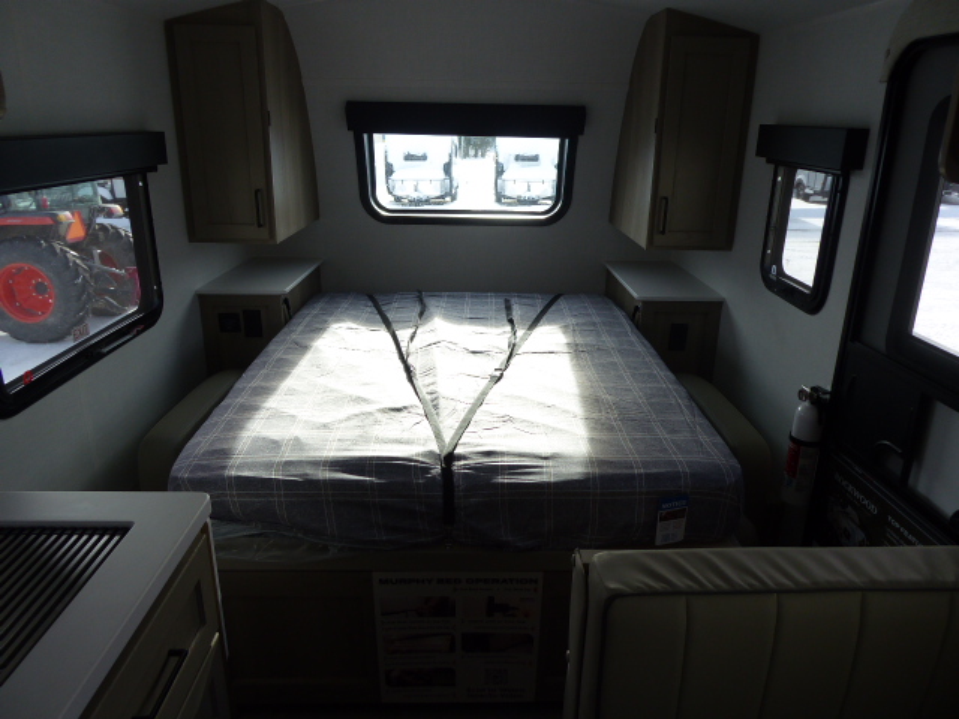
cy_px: 360
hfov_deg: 71.6
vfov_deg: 56.8
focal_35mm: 24
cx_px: 480
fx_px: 665
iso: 100
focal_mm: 4.3
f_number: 3.3
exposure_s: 1/60
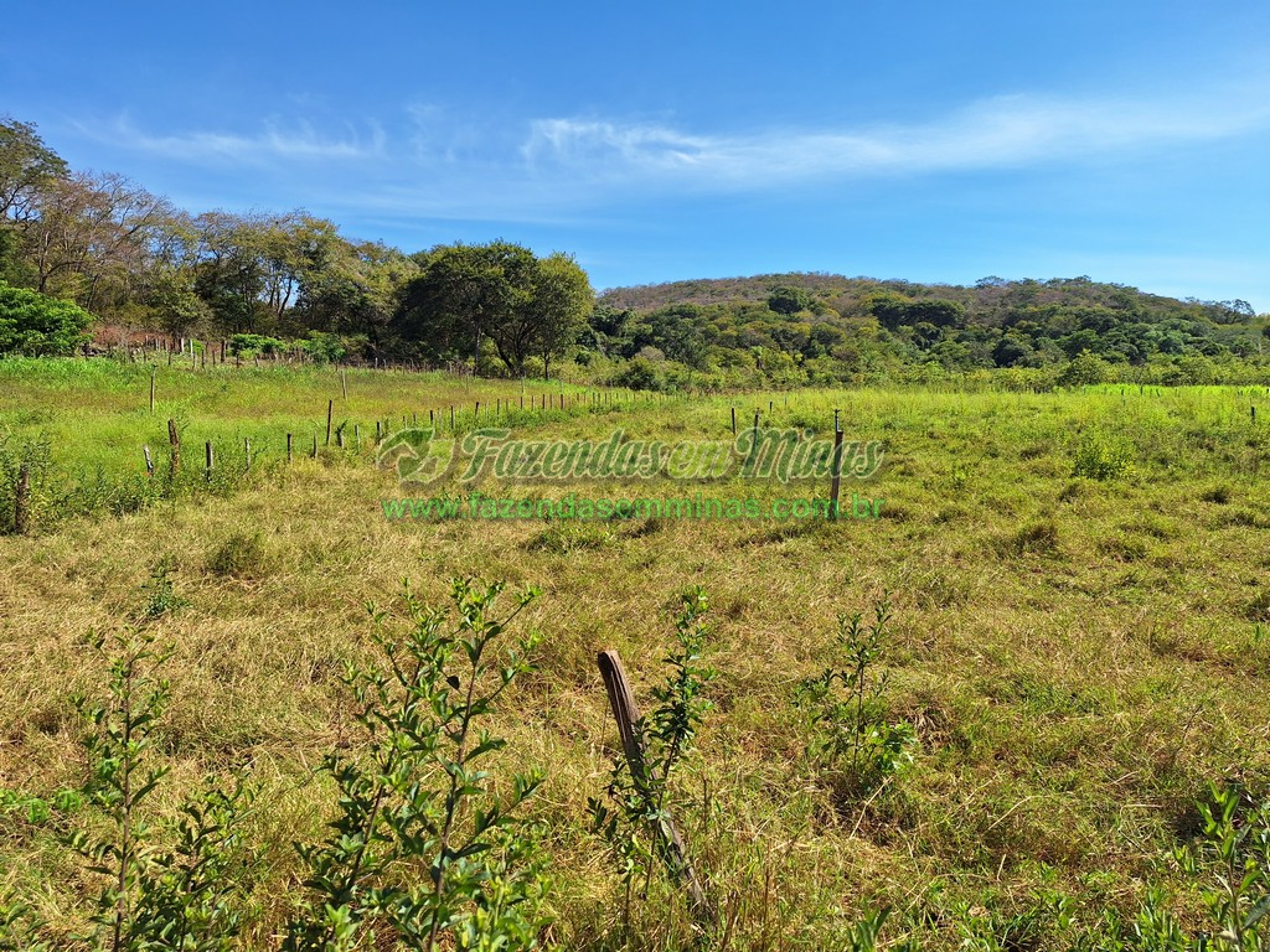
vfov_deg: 58.9
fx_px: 844
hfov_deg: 73.9
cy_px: 476
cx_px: 635
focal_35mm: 23
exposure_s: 1/3077
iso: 40
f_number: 1.8
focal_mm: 5.54
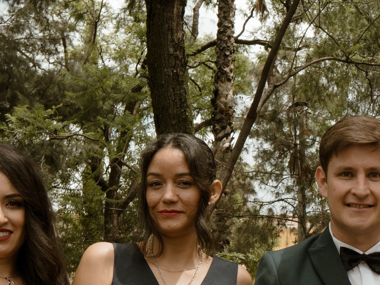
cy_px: 343
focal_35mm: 83
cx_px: 396
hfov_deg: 22.5
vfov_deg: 17.0
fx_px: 911
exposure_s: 1/250
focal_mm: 16
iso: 100
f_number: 5
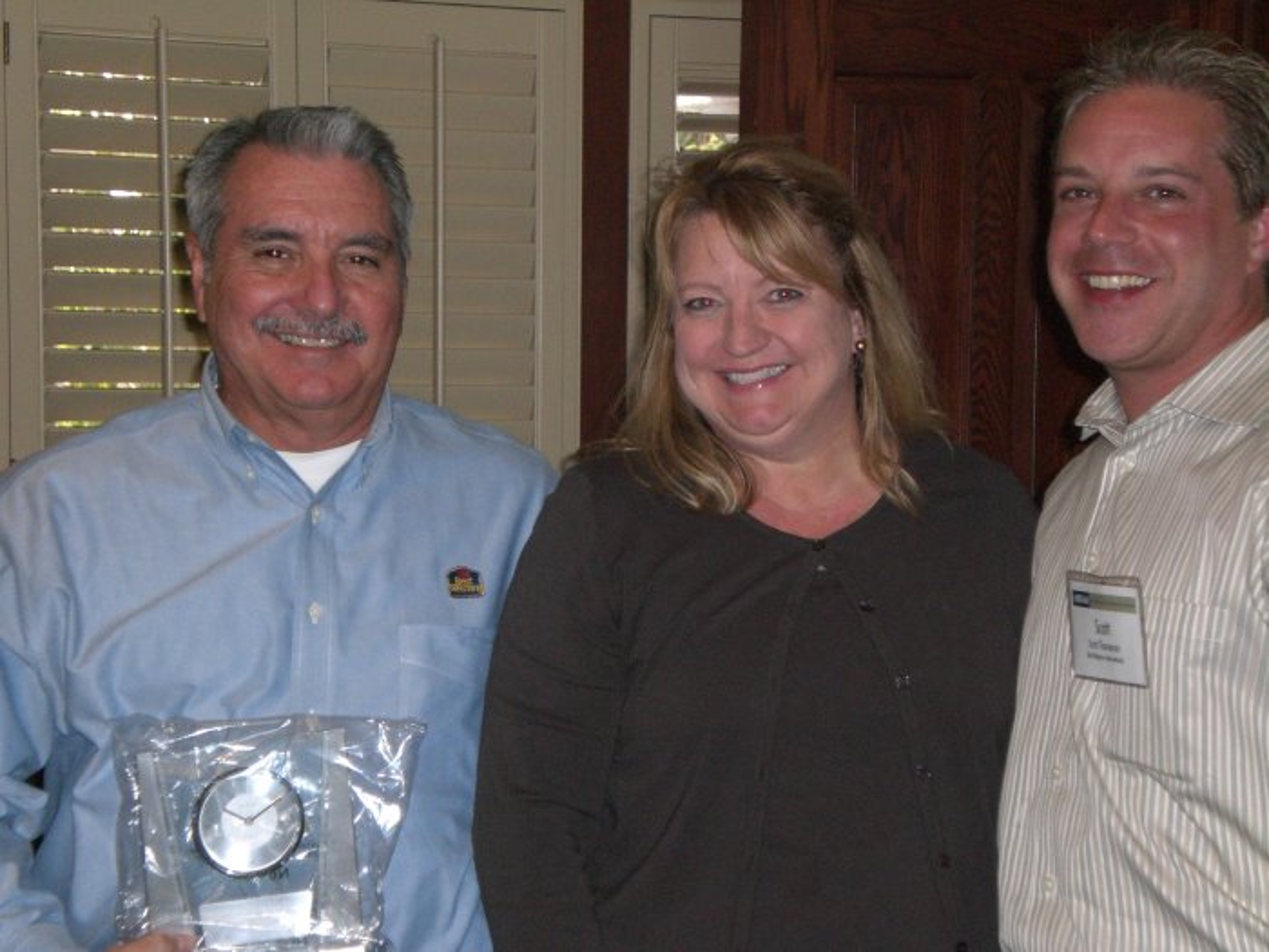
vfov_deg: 17.0
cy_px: 476
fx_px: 3189
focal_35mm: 87
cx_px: 634
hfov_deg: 22.5
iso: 200
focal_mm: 14.49
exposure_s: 1/60
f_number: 5
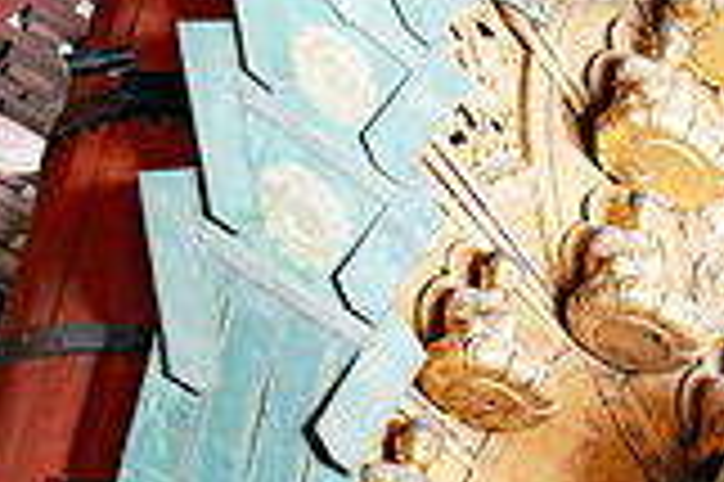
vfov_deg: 11.9
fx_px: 2250
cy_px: 608
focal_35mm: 112
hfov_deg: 16.4
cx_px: 1129
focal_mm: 30
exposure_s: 1/40
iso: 4000
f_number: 5
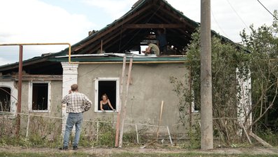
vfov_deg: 24.0
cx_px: 140
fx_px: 369
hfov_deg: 41.3
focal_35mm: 50
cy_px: 71
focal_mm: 47
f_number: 2.8
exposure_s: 1/200
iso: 200
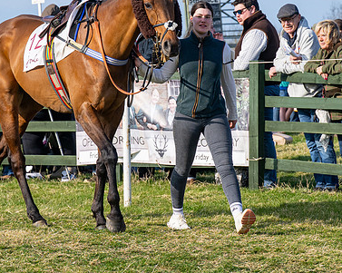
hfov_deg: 8.8
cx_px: 170
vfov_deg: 7.0
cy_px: 32
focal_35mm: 220
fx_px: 2225
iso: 200
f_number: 4.5
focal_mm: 70
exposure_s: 1/2000
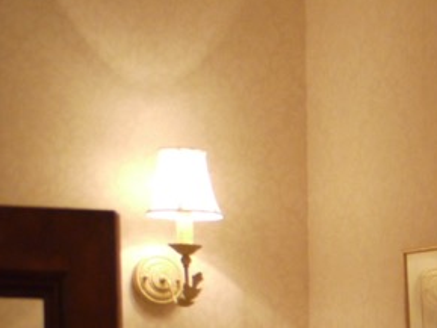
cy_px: 703
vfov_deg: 8.9
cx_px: 966
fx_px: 1958
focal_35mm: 155
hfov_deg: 11.1
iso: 400
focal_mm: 14
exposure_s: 1/13
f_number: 3.5
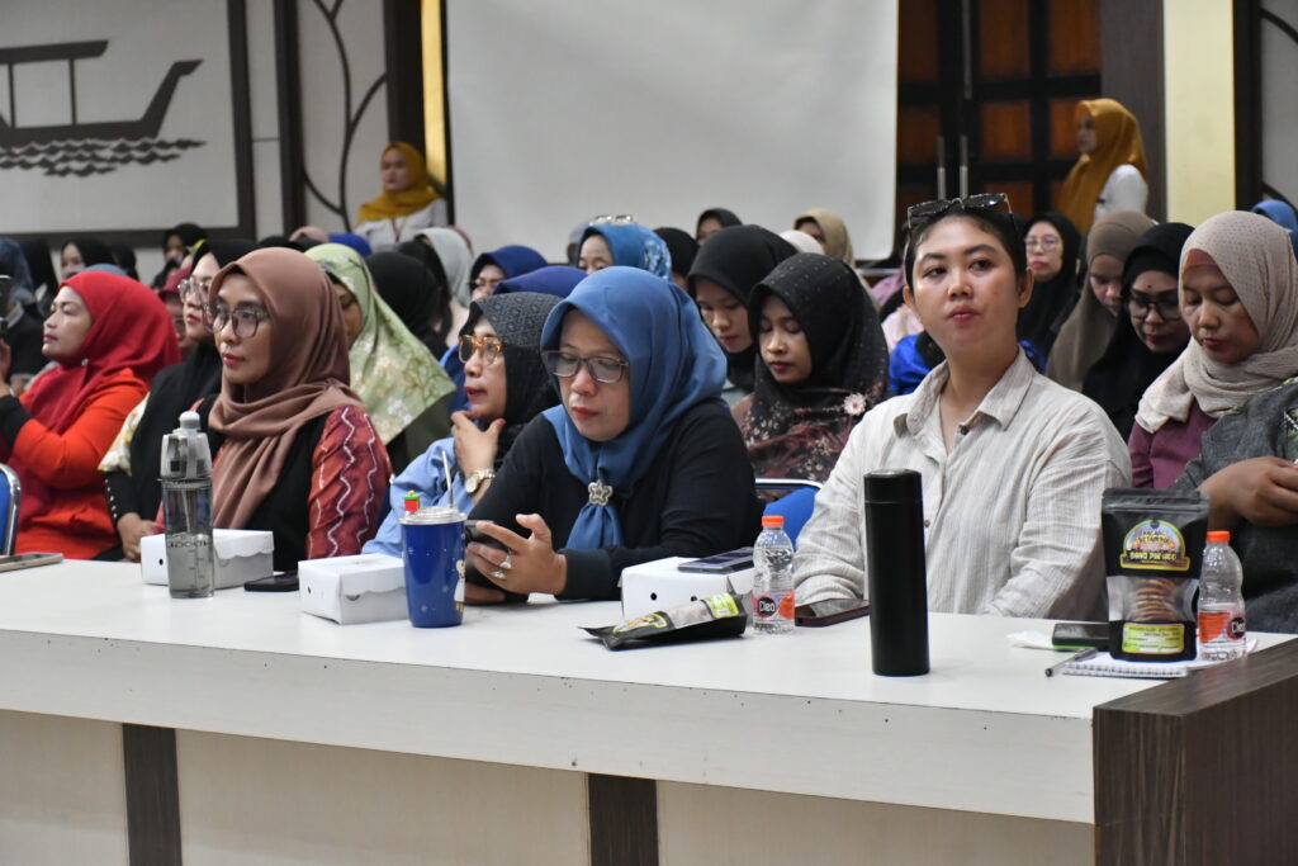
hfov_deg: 26.0
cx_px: 649
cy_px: 433
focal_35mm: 78
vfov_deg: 17.5
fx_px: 2813
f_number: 4.8
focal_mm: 52
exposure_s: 1/100
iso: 2500
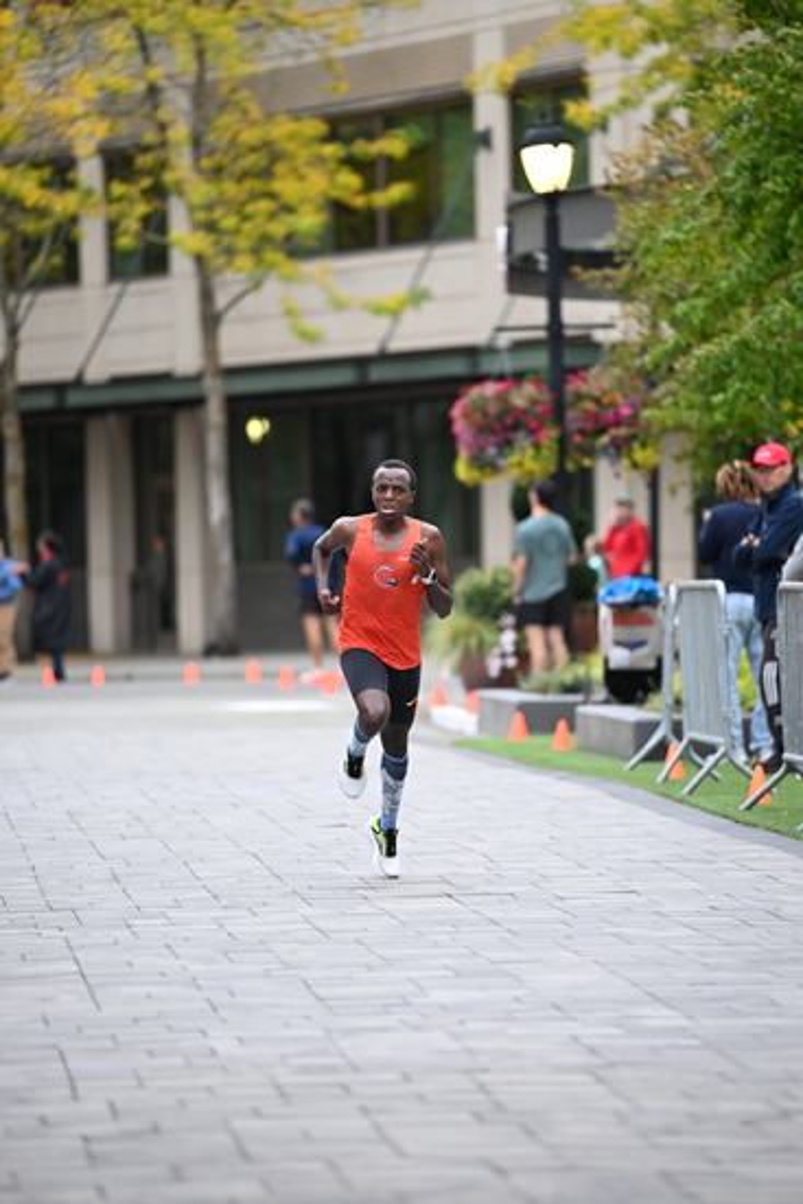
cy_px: 602
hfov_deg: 6.9
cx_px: 402
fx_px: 6687
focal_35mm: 200
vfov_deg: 10.3
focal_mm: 200
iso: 1600
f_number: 2.8
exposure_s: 1/800
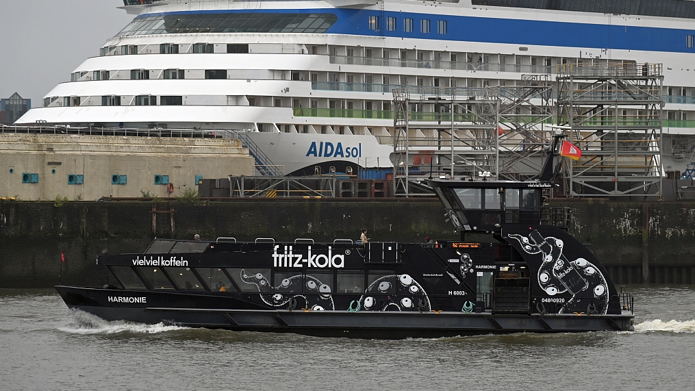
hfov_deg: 16.9
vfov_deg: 9.5
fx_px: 2340
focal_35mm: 127
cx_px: 346
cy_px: 211
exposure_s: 1/500
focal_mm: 120
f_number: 4
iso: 280
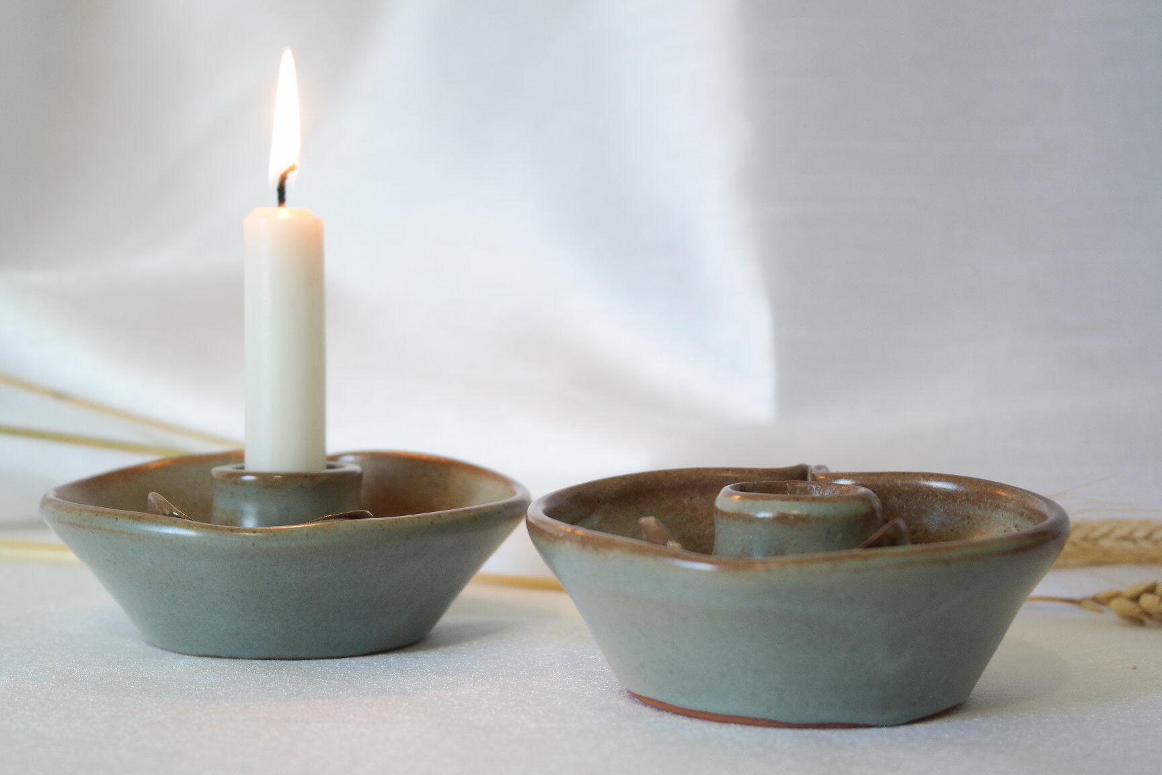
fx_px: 2227
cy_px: 388
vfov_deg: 19.7
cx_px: 581
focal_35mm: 69
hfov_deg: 29.2
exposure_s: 1/30
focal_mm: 45
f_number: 5.6
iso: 400
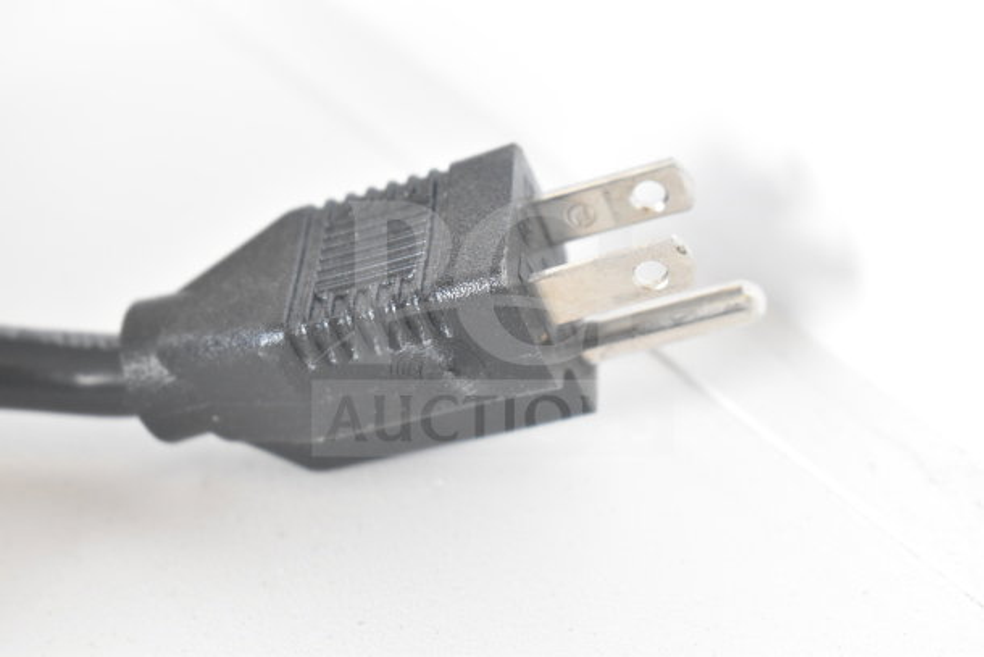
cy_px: 328
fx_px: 2255
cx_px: 492
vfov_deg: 16.6
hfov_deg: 24.6
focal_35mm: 82
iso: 2200
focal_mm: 55
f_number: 5.6
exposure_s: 1/100
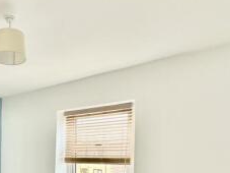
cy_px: 160
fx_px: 239
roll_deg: -1.1
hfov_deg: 46.6
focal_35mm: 36
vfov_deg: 36.8
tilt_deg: -1.0
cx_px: 25
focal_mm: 2.22
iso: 80
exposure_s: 1/99
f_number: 2.2
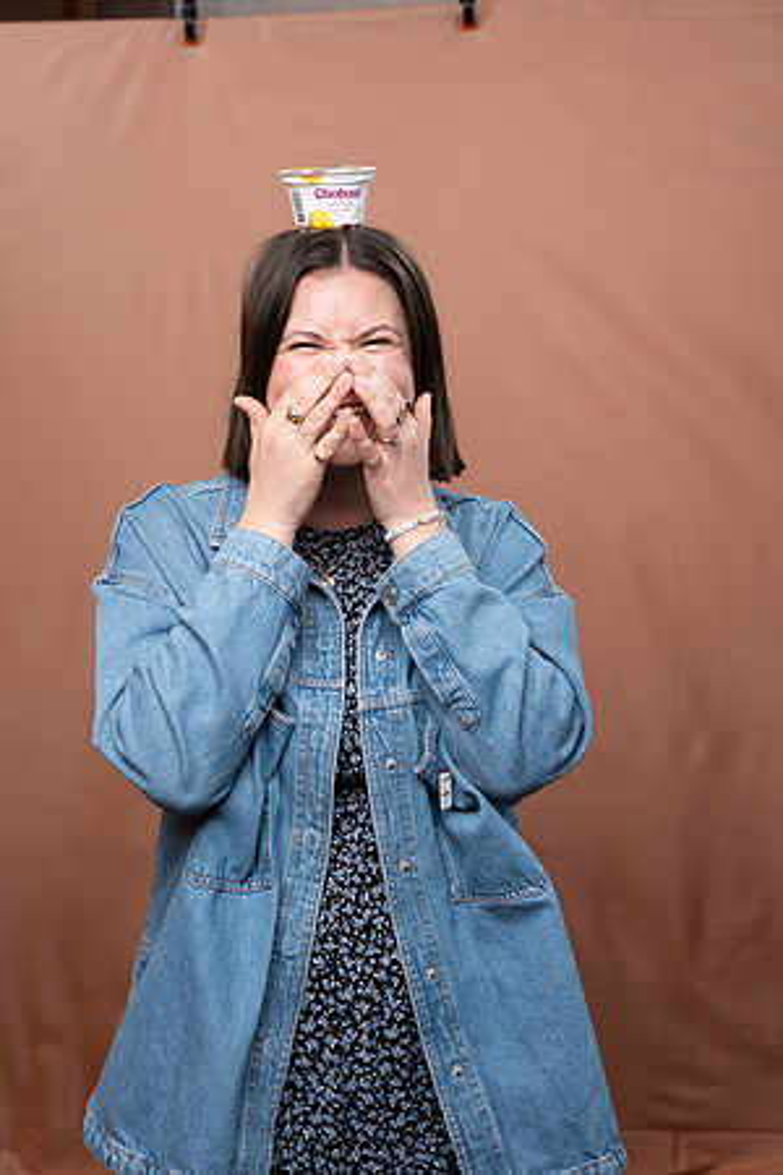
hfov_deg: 26.0
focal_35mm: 52
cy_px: 588
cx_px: 392
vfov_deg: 38.2
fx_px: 1696
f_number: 4
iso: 320
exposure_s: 1/160
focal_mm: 52
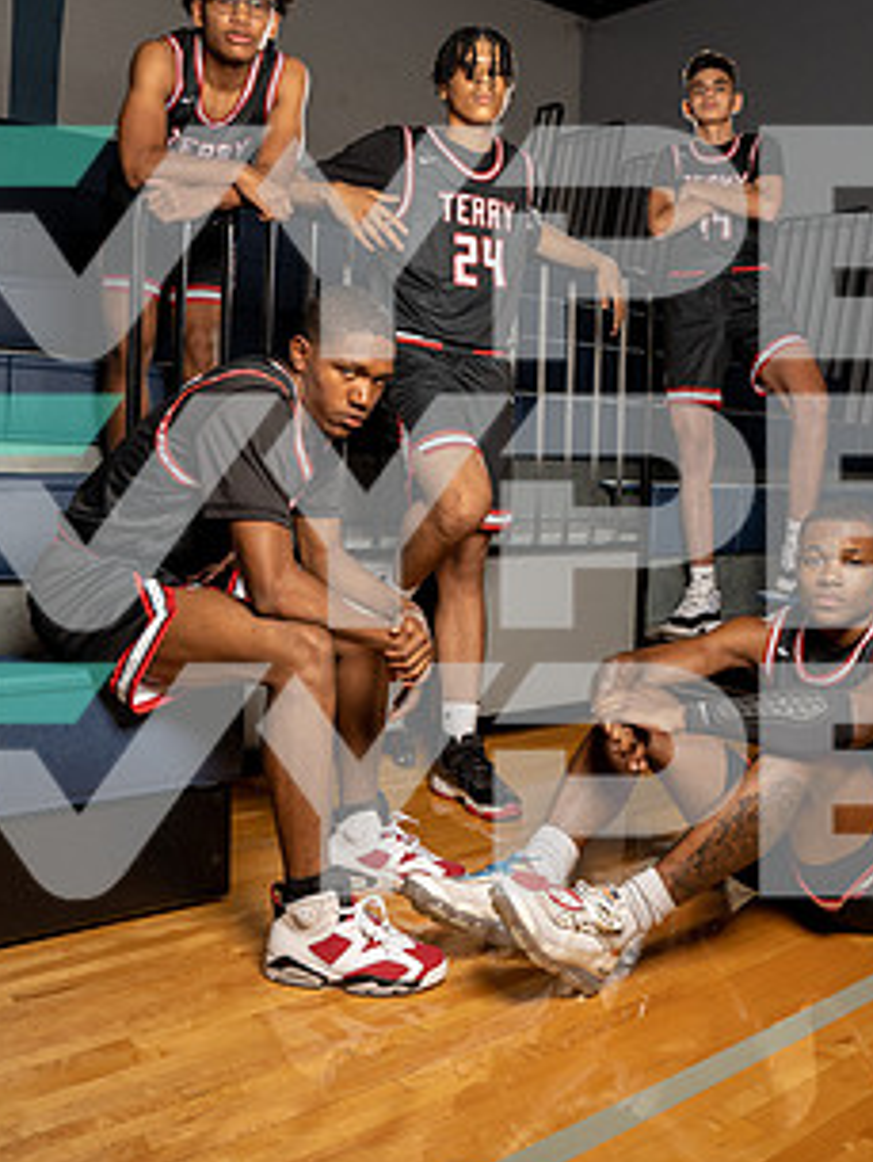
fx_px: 1142
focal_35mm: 34
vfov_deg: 53.8
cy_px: 514
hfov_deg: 41.8
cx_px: 457
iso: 320
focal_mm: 24
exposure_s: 1/200
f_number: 7.1
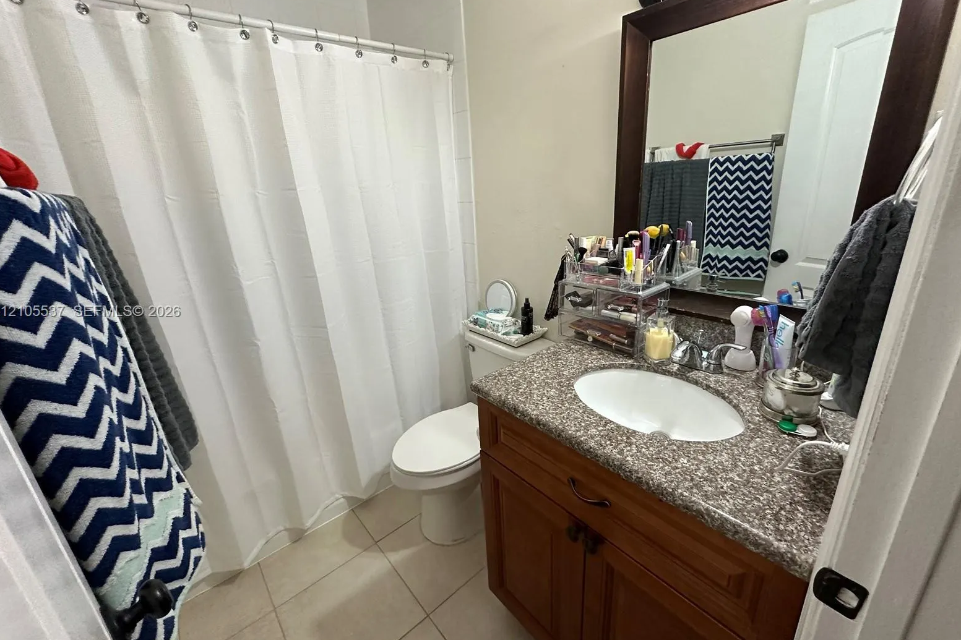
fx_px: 400
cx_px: 483
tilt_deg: -19.7
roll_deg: +2.8
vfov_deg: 77.3
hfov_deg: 100.4
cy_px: 312
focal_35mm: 15
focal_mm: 2.22
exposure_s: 1/120
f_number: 2.2
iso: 320
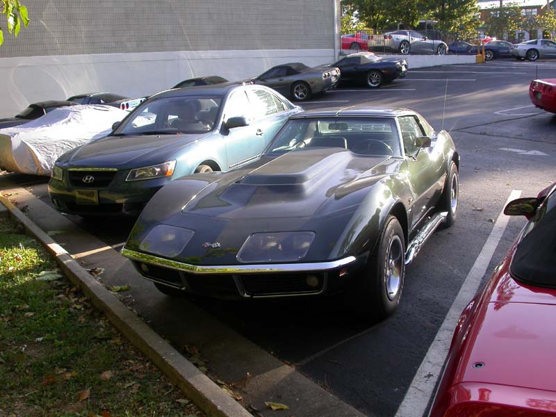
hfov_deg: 49.0
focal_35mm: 38
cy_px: 208
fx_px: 610
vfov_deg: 37.7
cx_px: 278
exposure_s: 1/116
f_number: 4.7
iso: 100
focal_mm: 7.85
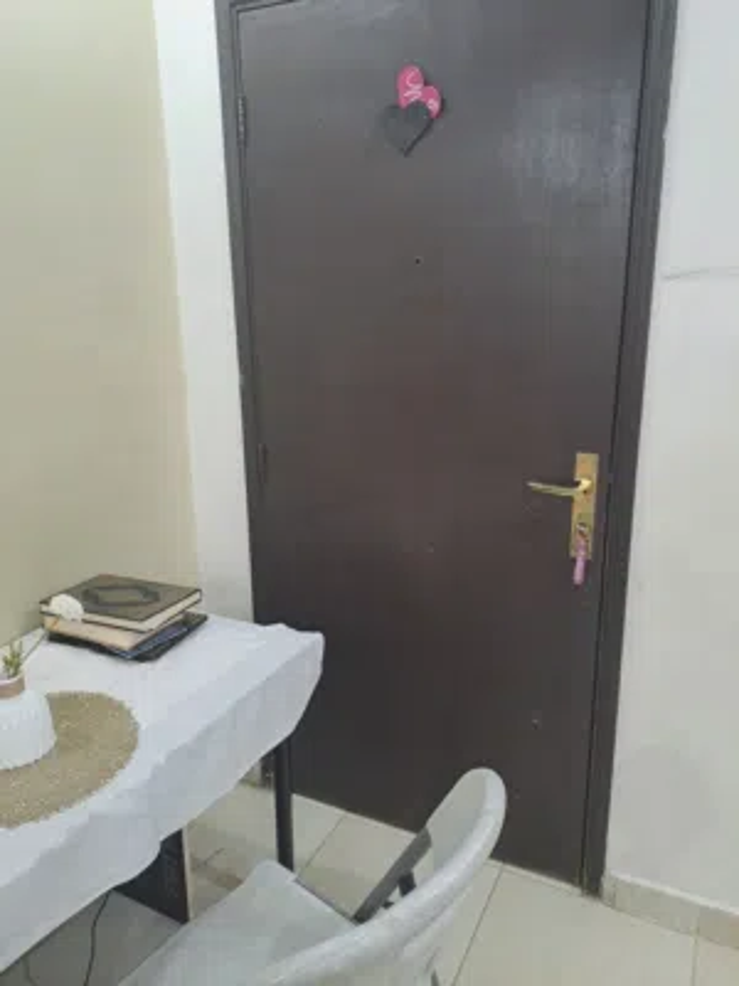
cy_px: 493
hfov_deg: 54.9
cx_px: 370
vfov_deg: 69.4
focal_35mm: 25
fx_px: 712
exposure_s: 1/50
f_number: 1.8
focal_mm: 4.65
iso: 250
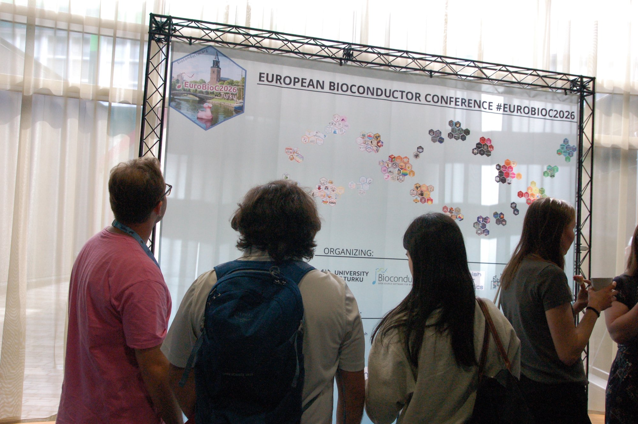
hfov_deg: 57.3
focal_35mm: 33
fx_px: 584
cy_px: 212
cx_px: 319
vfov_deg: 39.9
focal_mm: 22
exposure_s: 1/125
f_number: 7.1
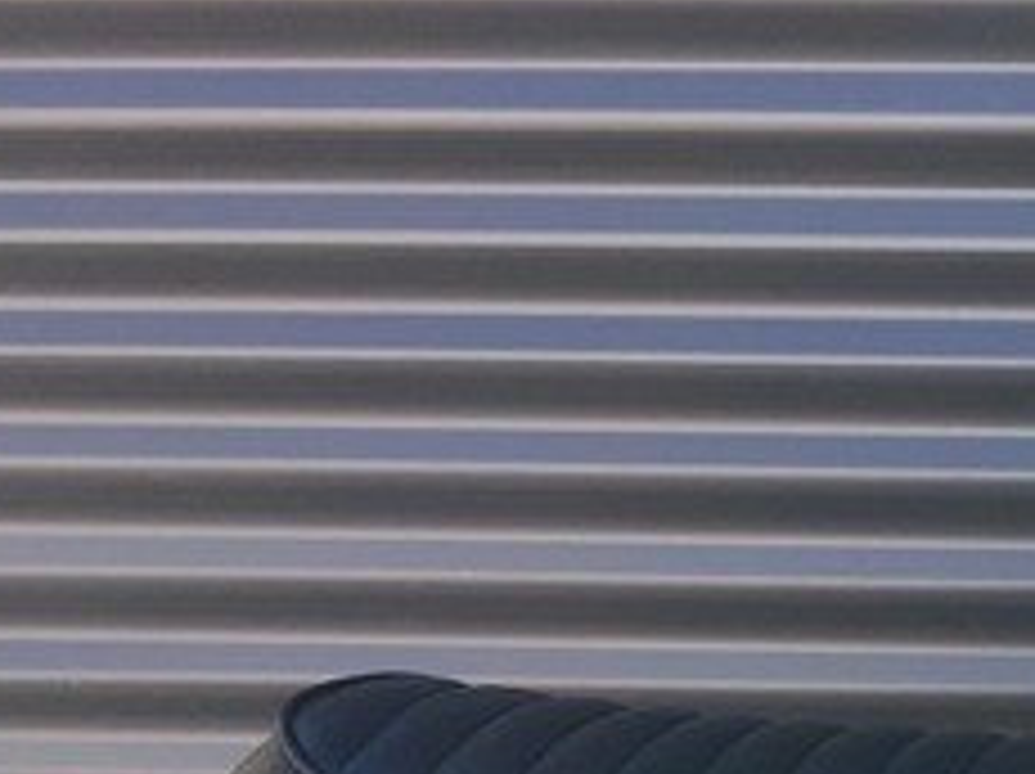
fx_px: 3017
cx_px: 1665
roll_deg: +0.6
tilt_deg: -32.8
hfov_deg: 17.1
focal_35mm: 101
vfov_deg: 13.4
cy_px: 1296
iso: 32
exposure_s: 1/168
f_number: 2.2
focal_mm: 4.15
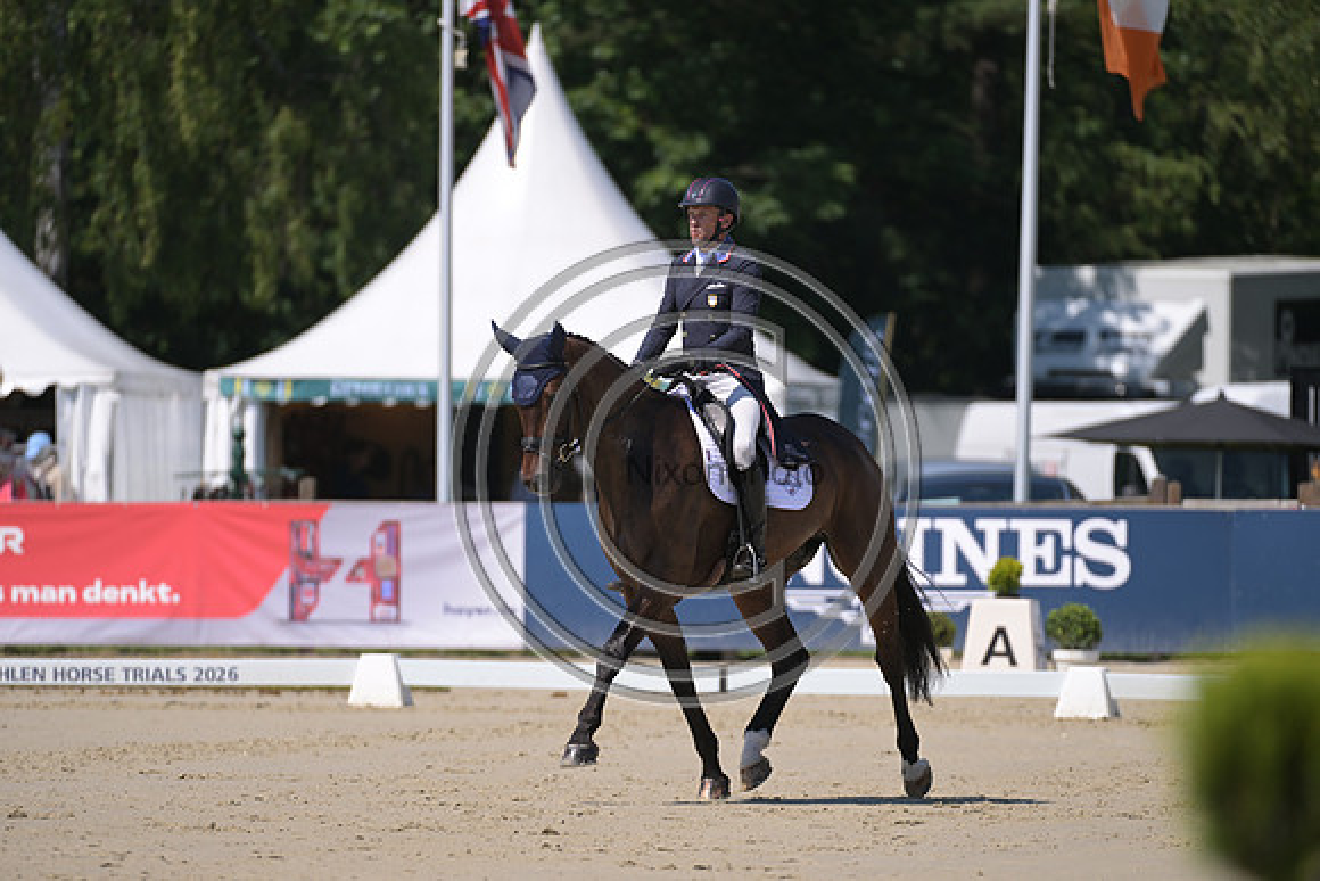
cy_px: 440
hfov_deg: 5.2
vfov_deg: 3.4
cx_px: 660
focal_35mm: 400
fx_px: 14669
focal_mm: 400
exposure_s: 1/1250
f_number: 5
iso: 180
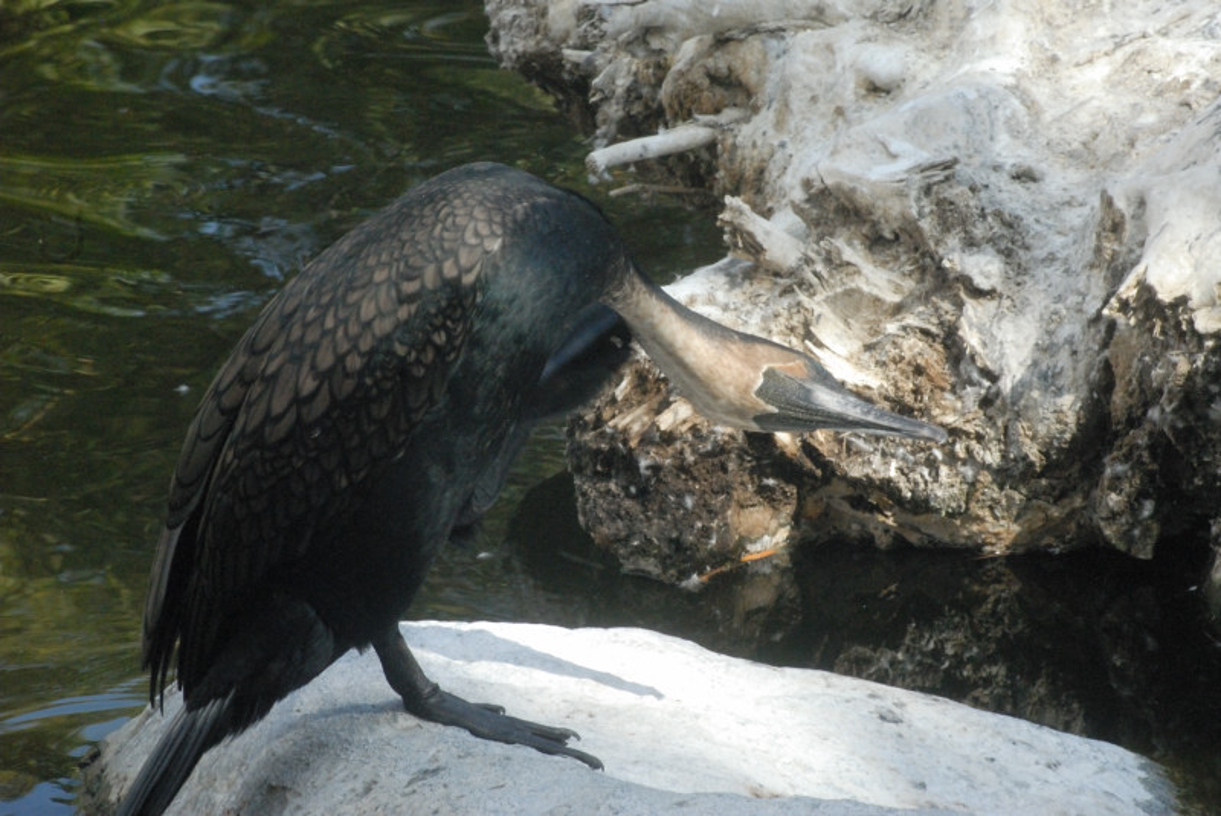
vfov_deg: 6.3
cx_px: 610
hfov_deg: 9.5
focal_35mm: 218
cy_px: 408
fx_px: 7383
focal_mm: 145
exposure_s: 1/125
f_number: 19
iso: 1600
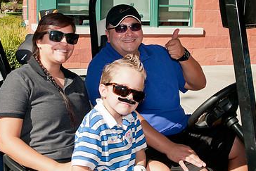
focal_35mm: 62
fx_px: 441
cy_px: 55
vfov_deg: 21.8
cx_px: 94
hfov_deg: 32.2
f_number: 9
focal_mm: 26
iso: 400
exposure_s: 1/200
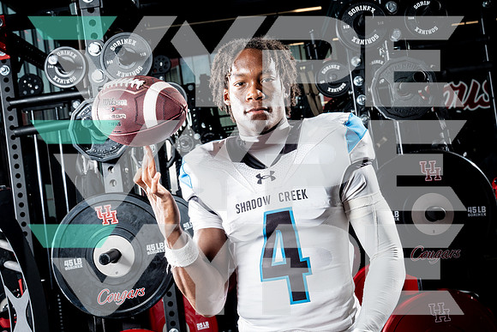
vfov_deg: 25.1
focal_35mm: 54
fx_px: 746
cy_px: 166
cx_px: 248
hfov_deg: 36.9
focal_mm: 54
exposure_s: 1/250
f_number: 9
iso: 640
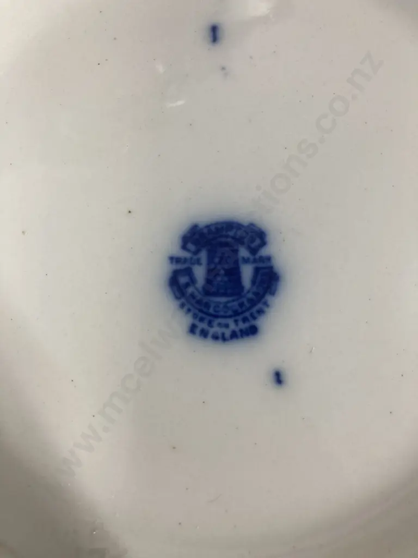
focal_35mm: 28
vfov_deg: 63.4
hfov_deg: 49.7
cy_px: 279
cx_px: 209
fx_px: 451
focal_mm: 3.99
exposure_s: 1/100
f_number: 1.8
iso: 80
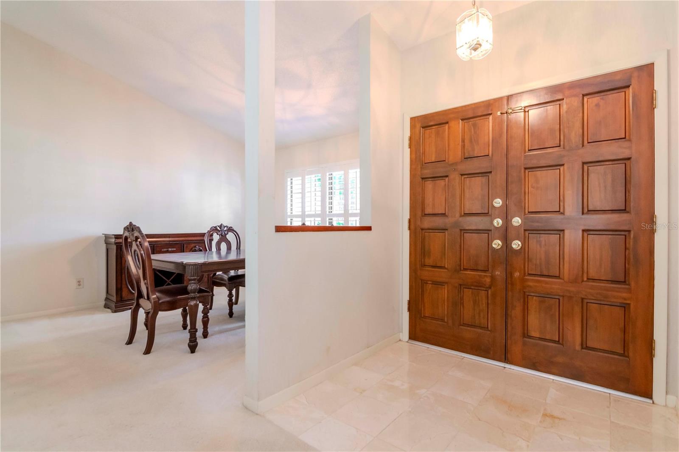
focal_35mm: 16
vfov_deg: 72.0
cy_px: 226
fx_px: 311
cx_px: 340
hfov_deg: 95.0
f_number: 7.1
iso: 640
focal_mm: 11
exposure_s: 1/8
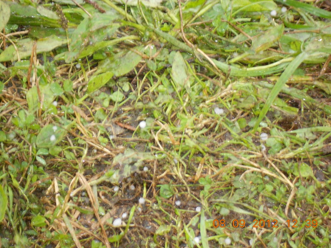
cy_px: 124
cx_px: 166
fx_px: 1243
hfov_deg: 15.2
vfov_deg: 11.4
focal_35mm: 130
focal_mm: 23
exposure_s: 1/13
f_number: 6.5
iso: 400
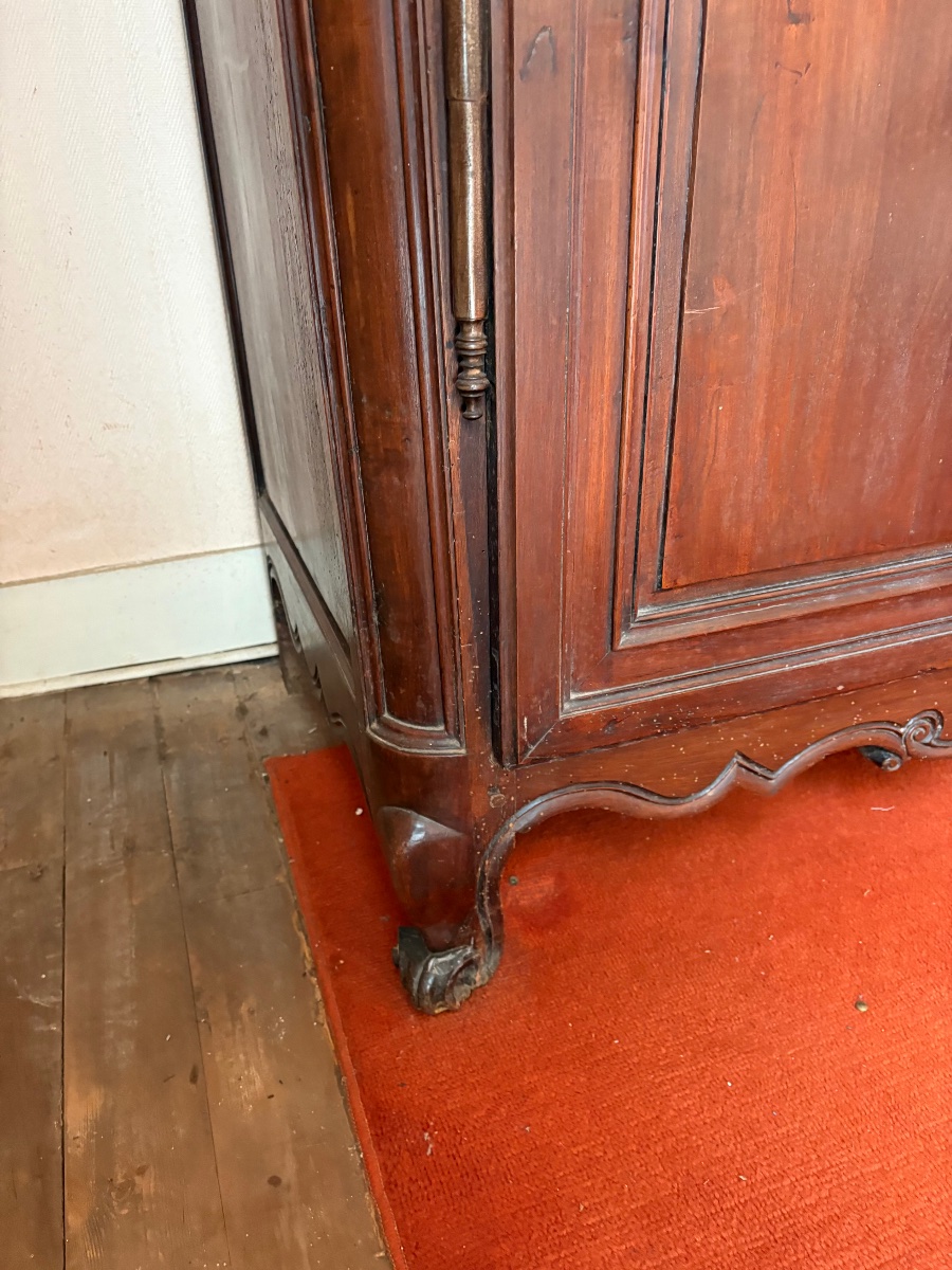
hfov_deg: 53.1
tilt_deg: -28.5
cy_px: 635
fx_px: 953
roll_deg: +0.1
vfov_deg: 67.3
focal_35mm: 26
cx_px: 476
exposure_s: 1/33
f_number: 1.6
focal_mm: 5.96
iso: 500
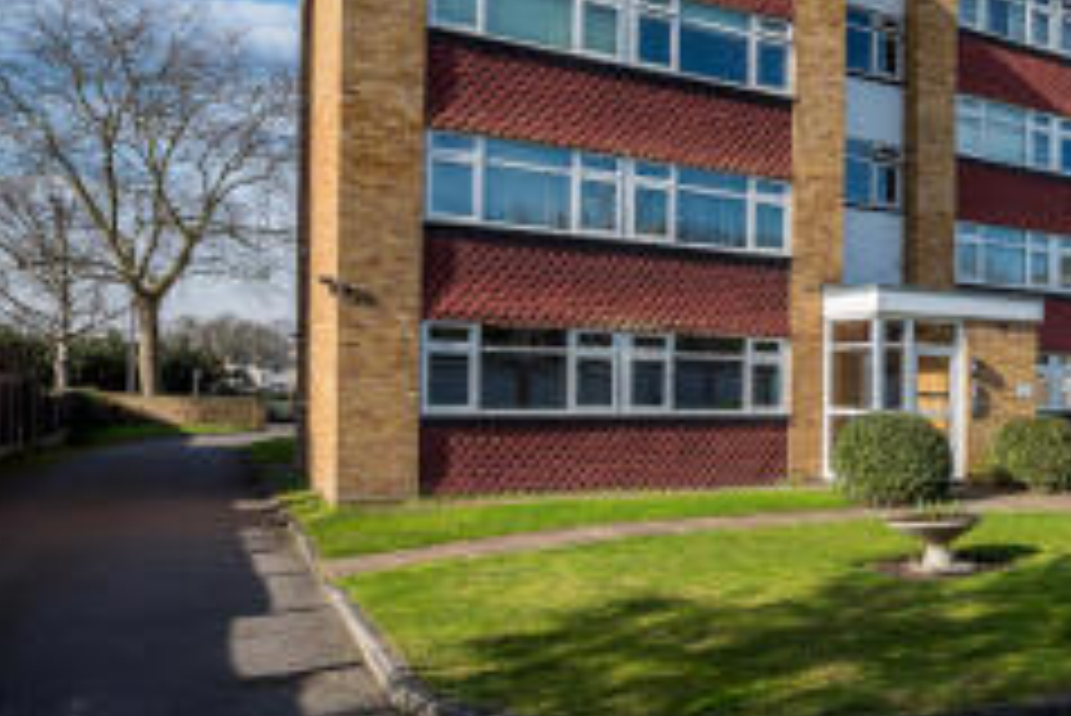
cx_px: 1035
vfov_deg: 39.9
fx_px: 953
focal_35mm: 32
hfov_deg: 49.5
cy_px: 169
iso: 400
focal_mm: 16
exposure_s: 1/1600
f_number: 6.3
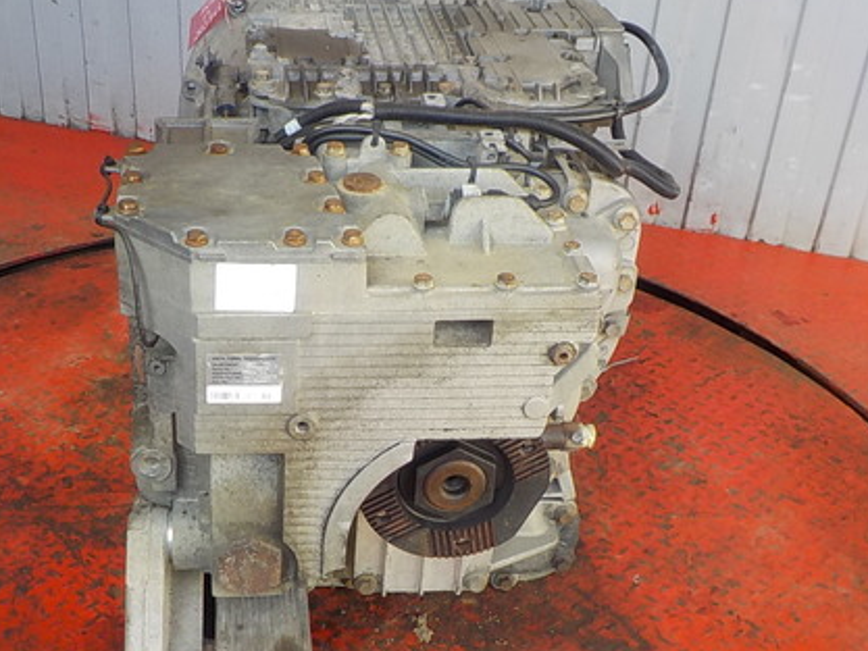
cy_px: 406
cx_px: 312
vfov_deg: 31.4
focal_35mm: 46
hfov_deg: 40.9
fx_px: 1154
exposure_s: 1/50
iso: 125
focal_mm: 4.1
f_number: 3.3
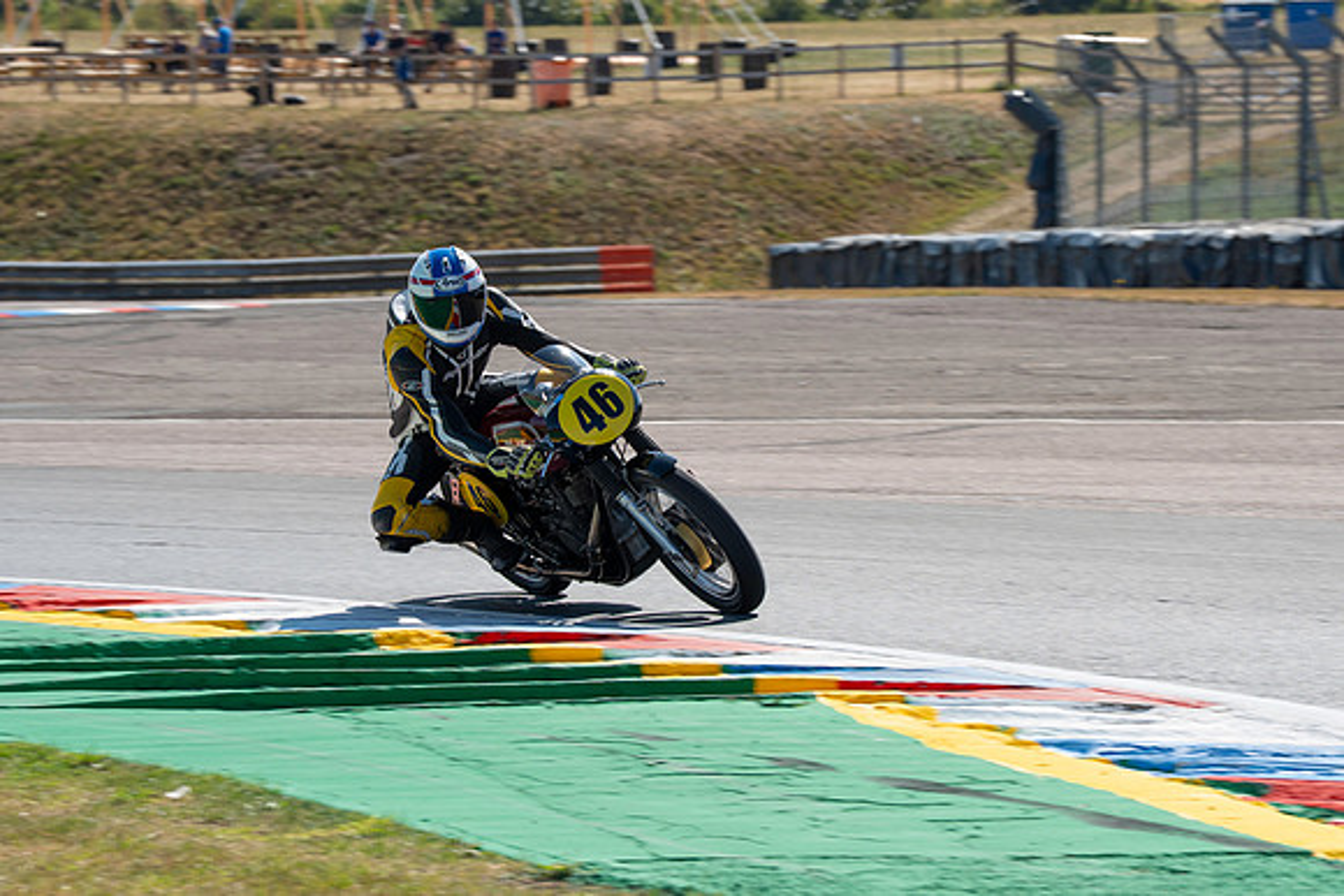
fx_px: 8748
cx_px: 712
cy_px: 467
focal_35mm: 234
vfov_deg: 5.9
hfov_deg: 8.8
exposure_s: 1/320
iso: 160
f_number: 10
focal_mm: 200
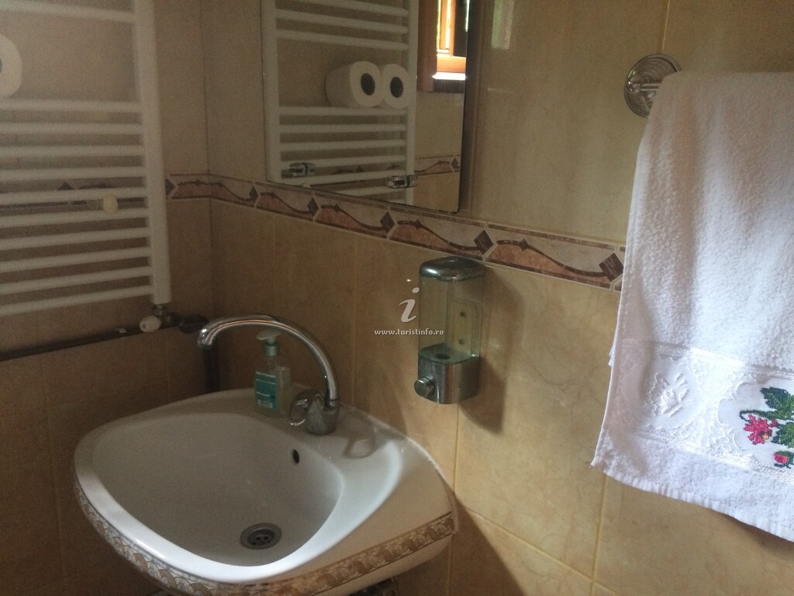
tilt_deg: -14.8
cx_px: 397
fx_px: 665
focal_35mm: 29
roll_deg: -2.3
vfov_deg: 48.2
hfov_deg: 61.7
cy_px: 298
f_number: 2.2
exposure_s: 1/33
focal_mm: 4.15
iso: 320
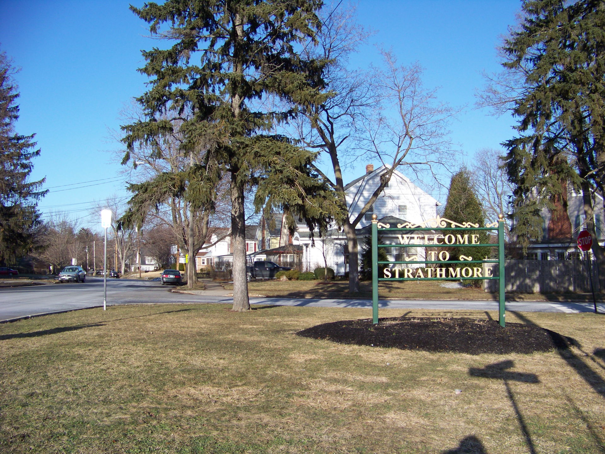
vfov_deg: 39.7
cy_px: 227
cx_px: 302
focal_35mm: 36
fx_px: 629
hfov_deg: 51.4
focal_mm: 5.85
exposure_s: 1/800
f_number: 2.8
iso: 69
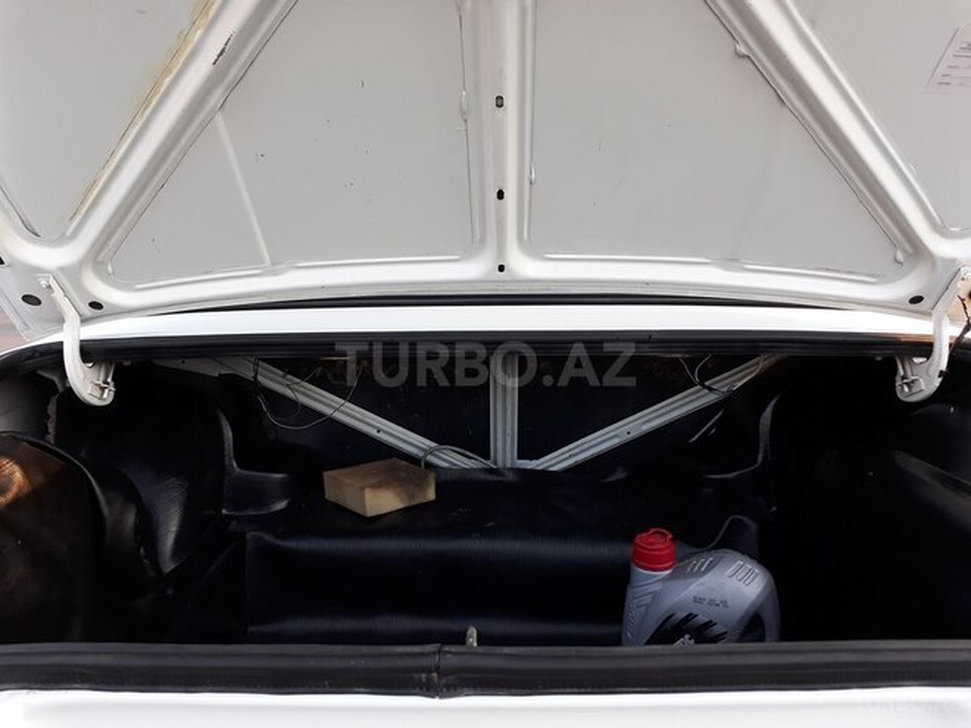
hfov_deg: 65.3
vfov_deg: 51.4
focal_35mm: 27
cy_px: 364
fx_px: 757
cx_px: 486
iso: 64
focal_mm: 3.6
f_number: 1.9
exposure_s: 1/100
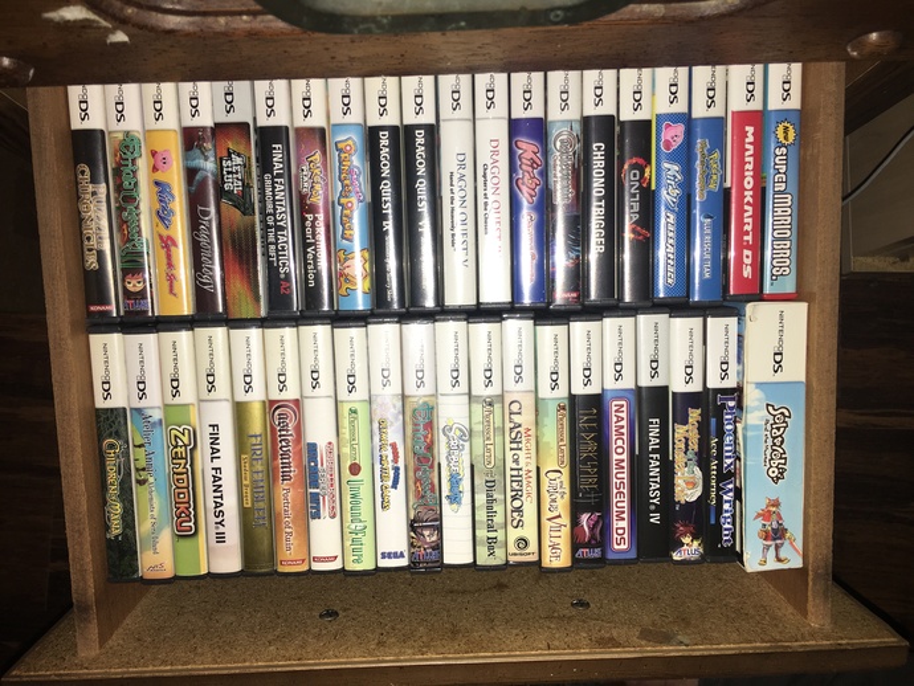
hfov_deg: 61.6
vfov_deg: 48.3
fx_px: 766
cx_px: 457
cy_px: 343
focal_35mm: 29
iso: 25
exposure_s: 1/33
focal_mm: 4.15
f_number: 2.2
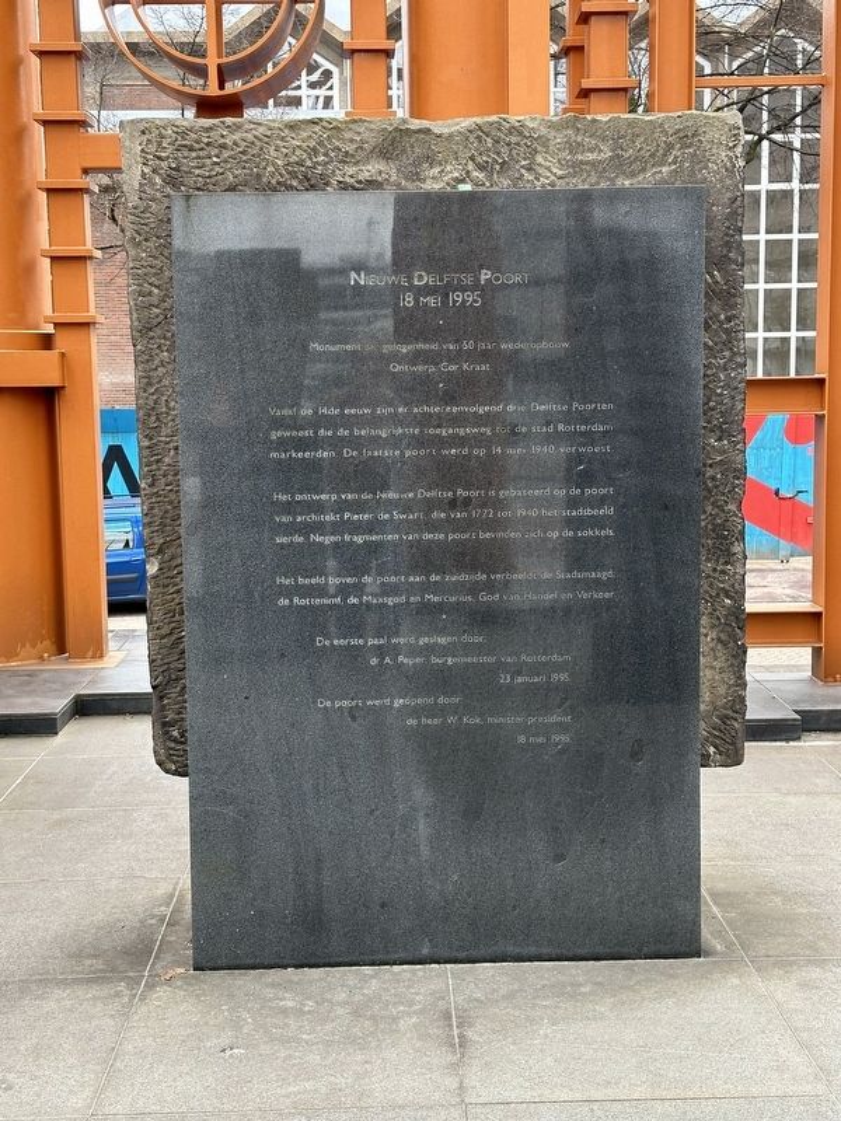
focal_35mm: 48
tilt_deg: -5.7
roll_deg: -0.1
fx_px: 1555
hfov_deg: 30.3
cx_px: 420
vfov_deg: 39.7
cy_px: 560
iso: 64
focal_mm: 6.86
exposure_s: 1/145
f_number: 1.78
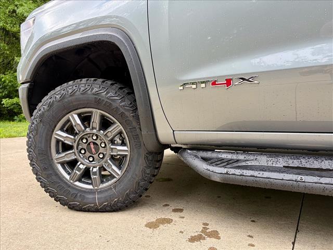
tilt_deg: -3.3
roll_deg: +1.3
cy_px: 125
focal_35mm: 26
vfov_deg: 53.1
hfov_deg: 67.3
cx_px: 166
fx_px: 250
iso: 40
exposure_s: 1/280
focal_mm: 5.96
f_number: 1.6
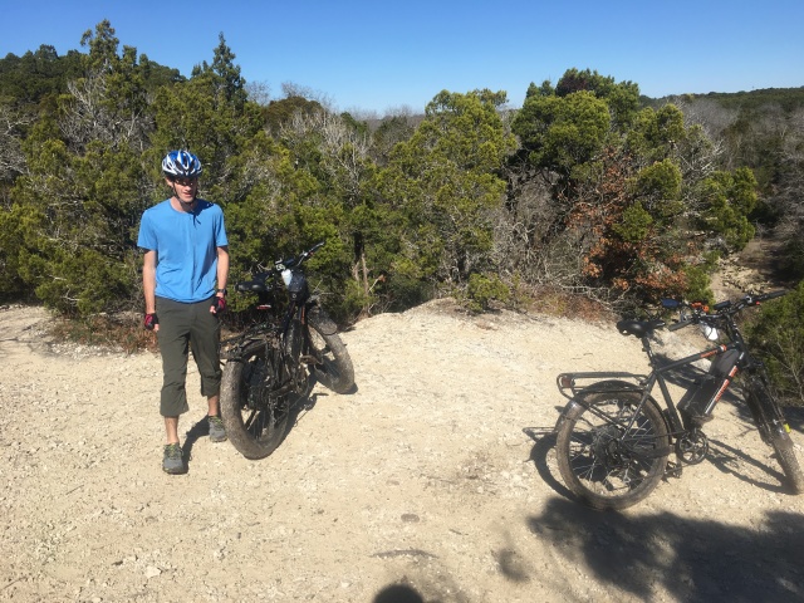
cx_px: 402
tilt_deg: -13.5
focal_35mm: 29
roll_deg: +3.9
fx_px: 674
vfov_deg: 48.2
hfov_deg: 61.7
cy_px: 302
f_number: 2.2
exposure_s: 1/1832
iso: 25
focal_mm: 4.15
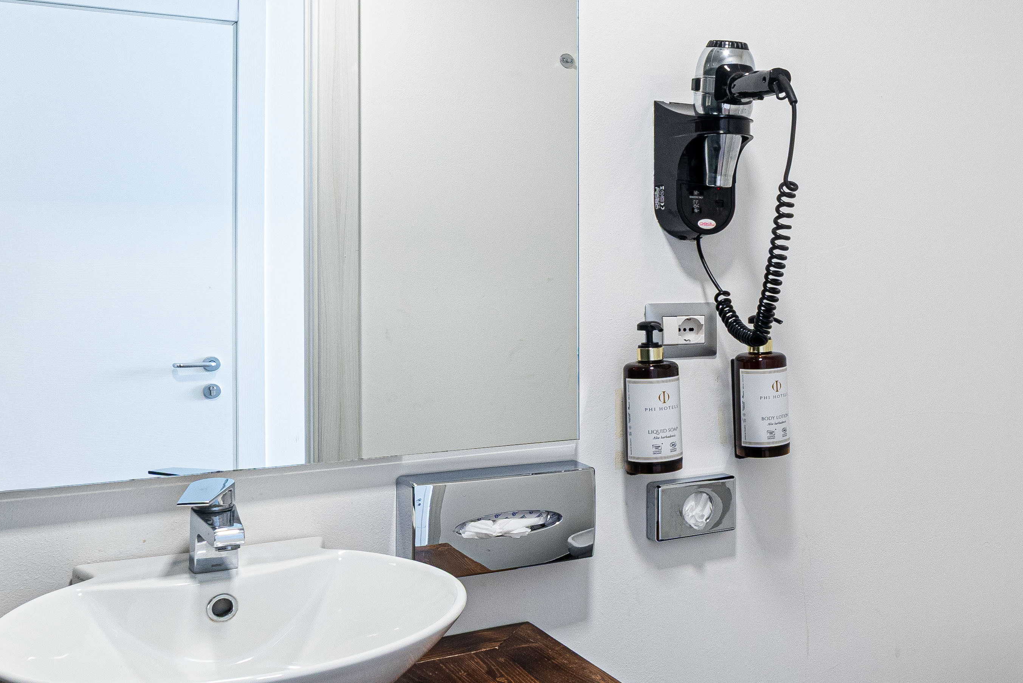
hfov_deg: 49.9
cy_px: 269
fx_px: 1052
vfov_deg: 35.8
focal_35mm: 37
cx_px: 759
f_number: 9
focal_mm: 14
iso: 400
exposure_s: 1/3
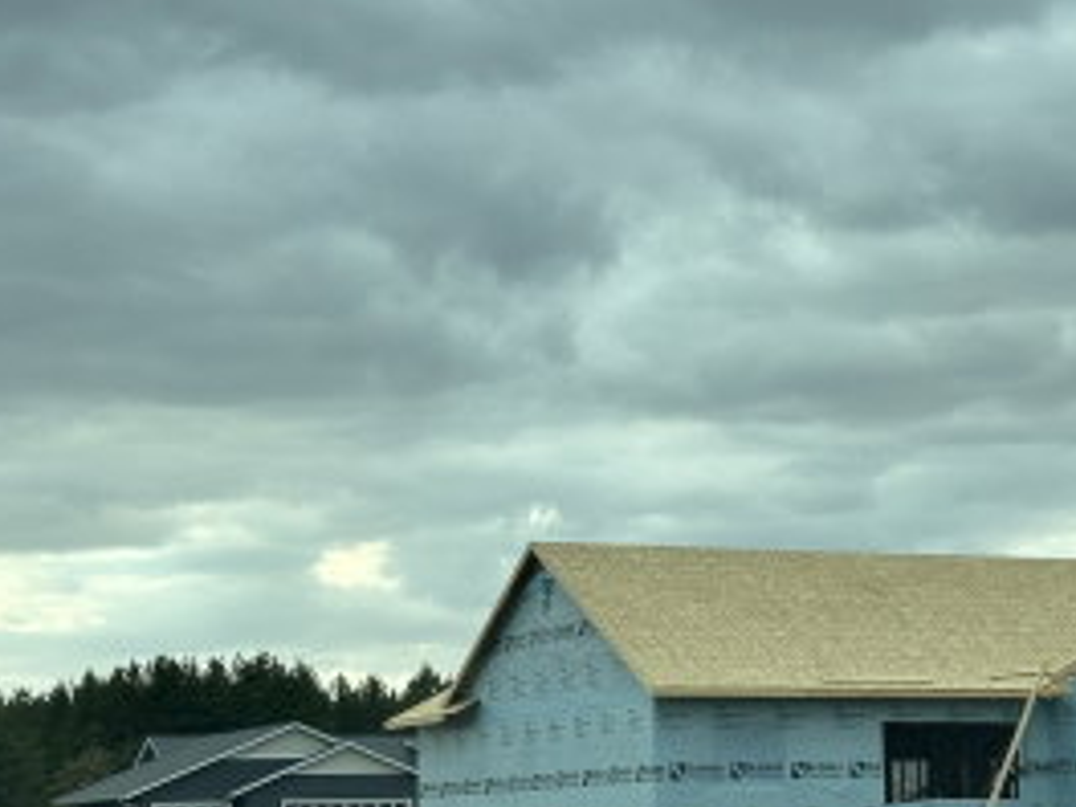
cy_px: 672
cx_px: 889
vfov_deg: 15.8
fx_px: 2891
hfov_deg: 20.8
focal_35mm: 93
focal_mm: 6.86
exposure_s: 1/1289
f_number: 1.78
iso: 64
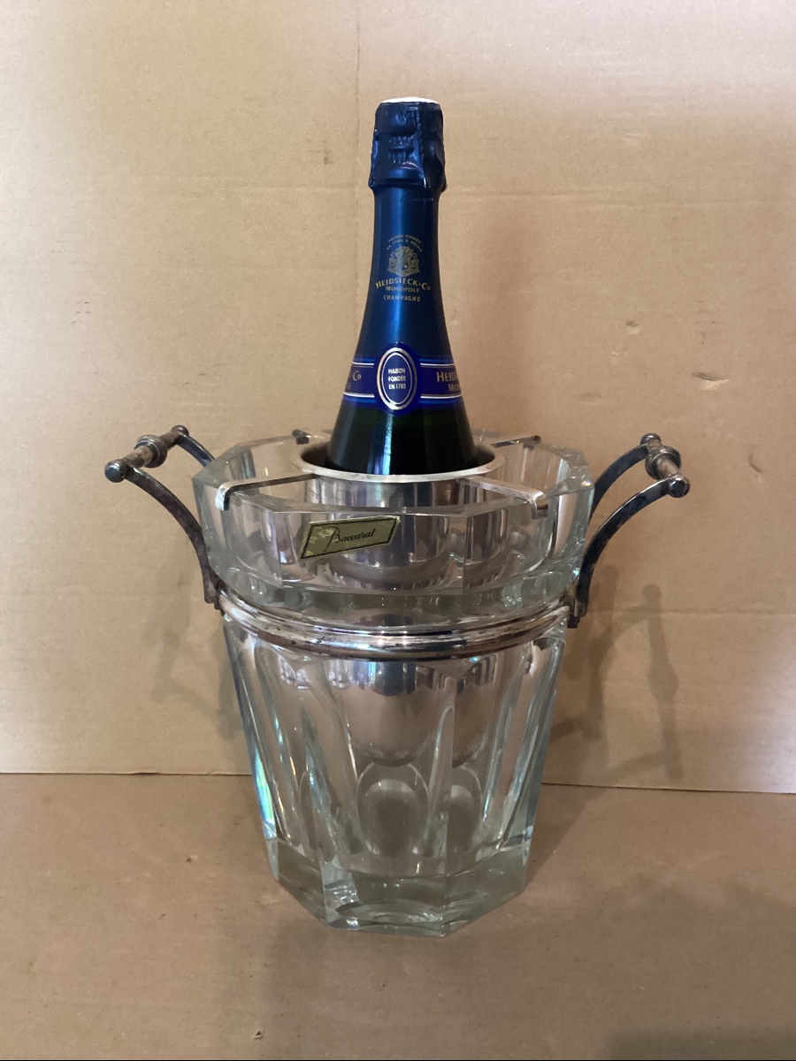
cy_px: 530
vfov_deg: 58.4
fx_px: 950
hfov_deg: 45.4
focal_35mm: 31
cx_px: 398
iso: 500
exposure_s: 1/25
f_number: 2.4
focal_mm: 3.3
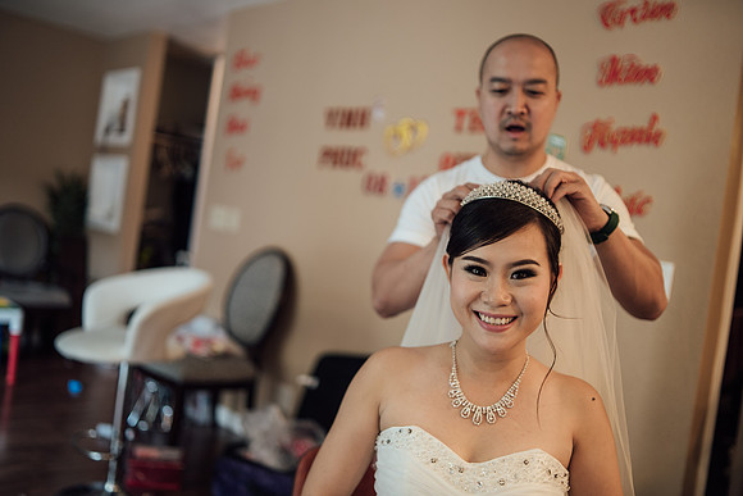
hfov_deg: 54.4
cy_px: 248
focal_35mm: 35
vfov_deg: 37.9
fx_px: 722
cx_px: 372
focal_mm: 35
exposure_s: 1/160
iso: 400
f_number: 1.4
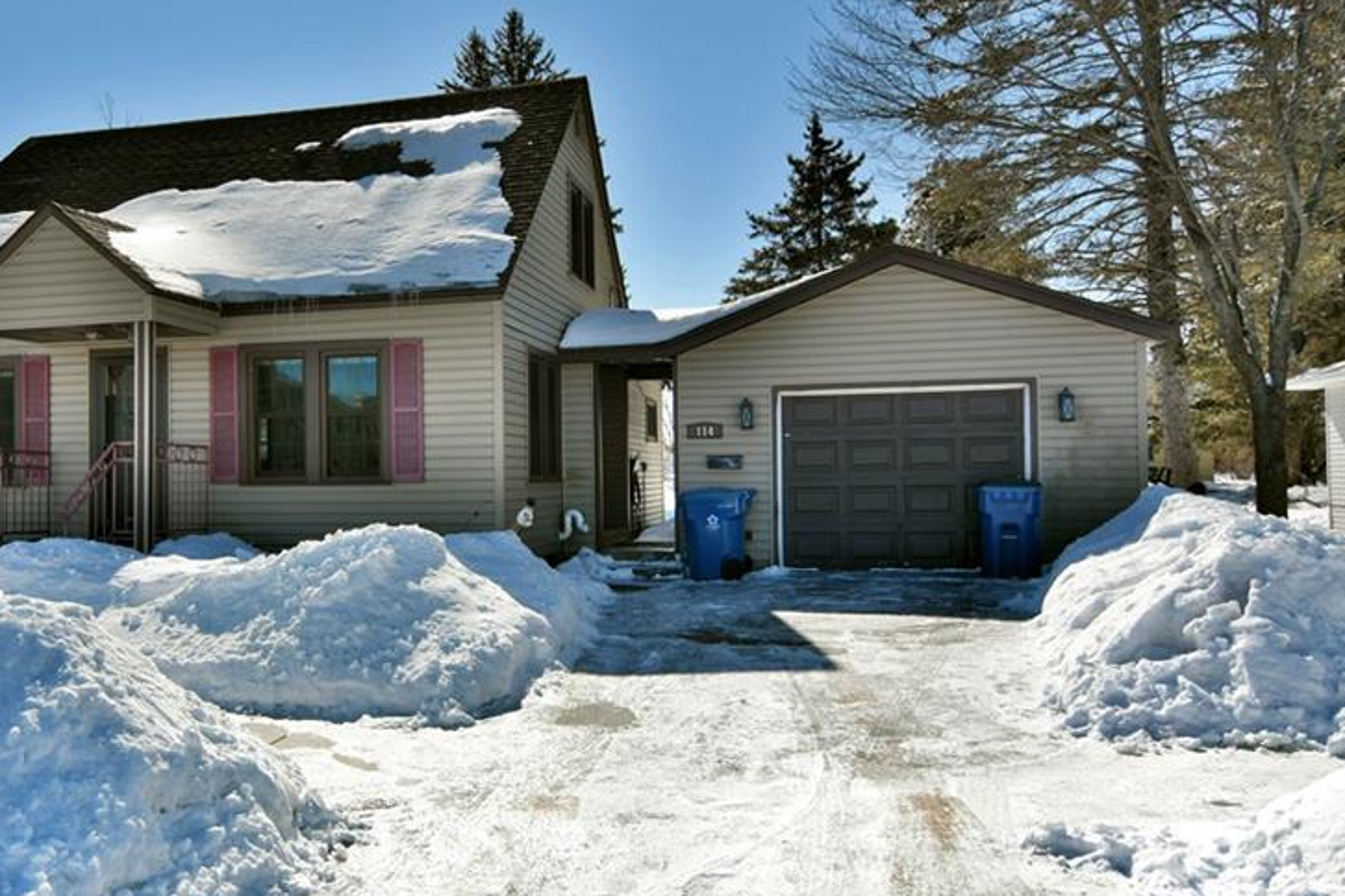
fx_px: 1158
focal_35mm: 31
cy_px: 450
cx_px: 439
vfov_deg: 42.3
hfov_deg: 58.8
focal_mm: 15
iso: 100
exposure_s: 1/1250
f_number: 5.6
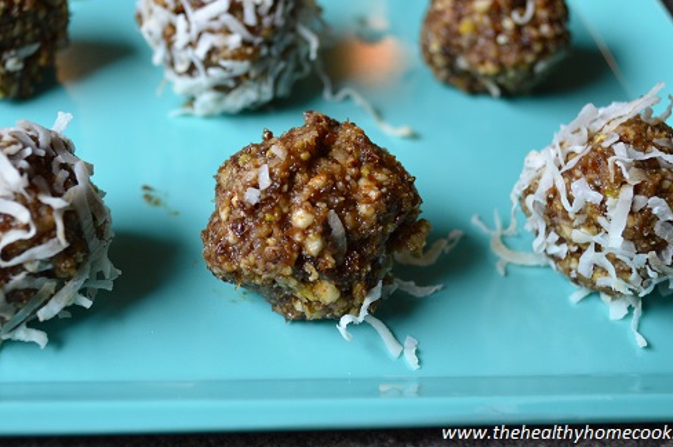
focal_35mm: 59
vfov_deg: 22.9
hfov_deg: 34.0
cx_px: 313
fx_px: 1101
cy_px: 178
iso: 500
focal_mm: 32
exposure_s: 1/60
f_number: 4.8
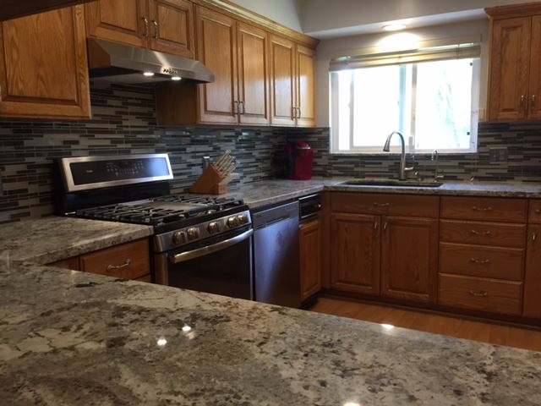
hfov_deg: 61.7
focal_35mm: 29
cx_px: 270
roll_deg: +0.8
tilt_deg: -8.6
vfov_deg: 48.2
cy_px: 203
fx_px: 453
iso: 50
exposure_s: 1/30
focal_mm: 4.15
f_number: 2.2
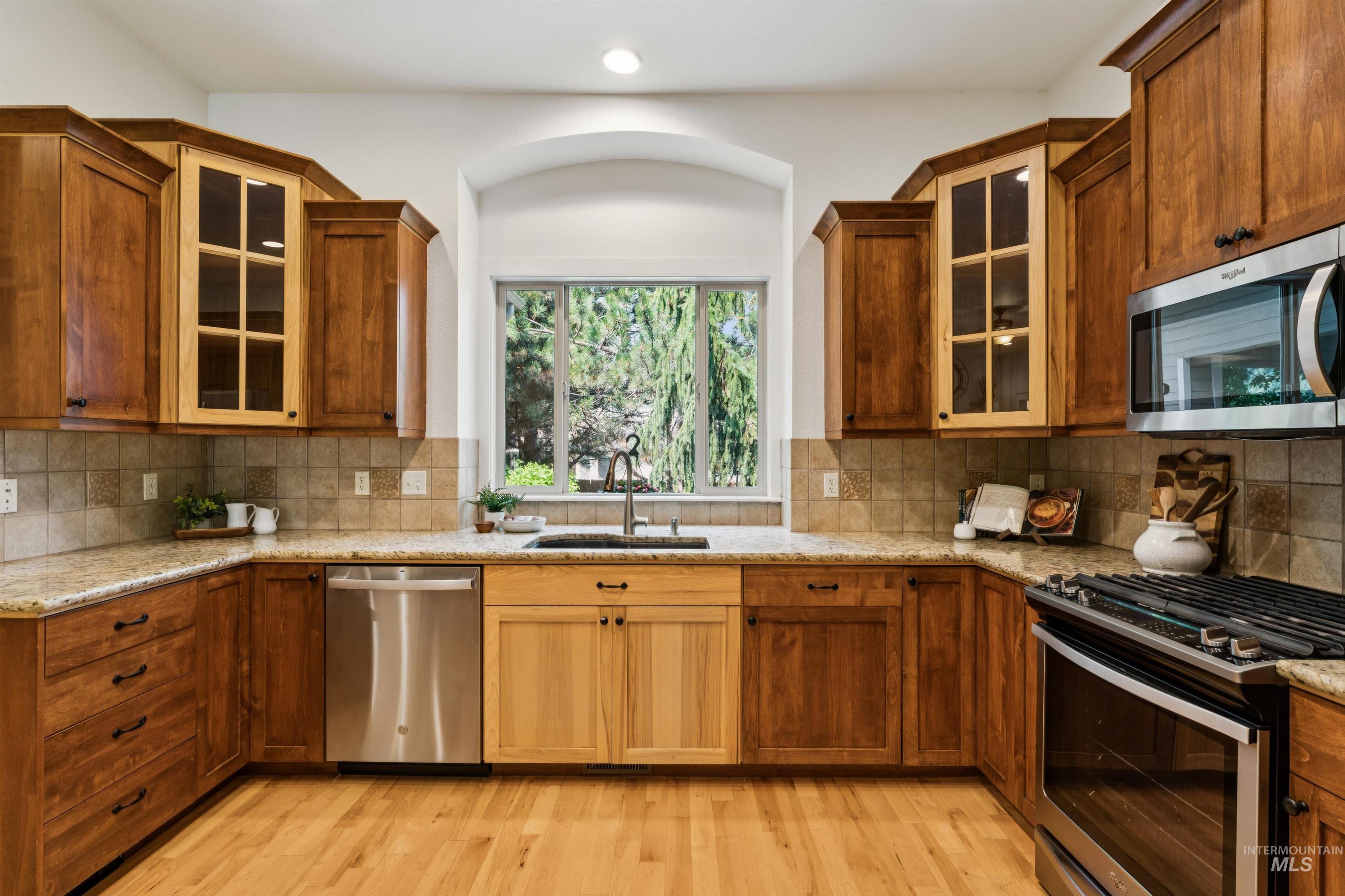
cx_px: 672
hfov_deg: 92.3
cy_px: 448
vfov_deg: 69.5
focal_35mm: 17
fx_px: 646
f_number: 13
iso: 400
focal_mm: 17.3
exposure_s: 1/5
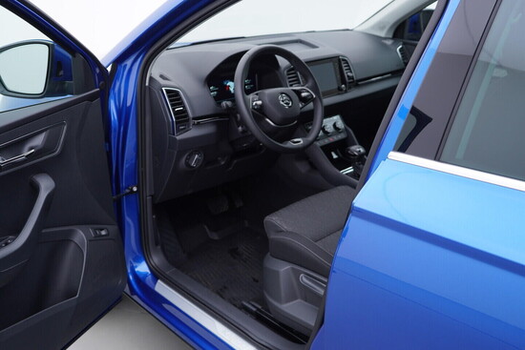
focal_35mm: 36
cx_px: 262
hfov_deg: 53.1
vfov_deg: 36.9
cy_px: 175
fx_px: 525
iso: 125
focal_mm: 24
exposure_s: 1/50
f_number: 3.2
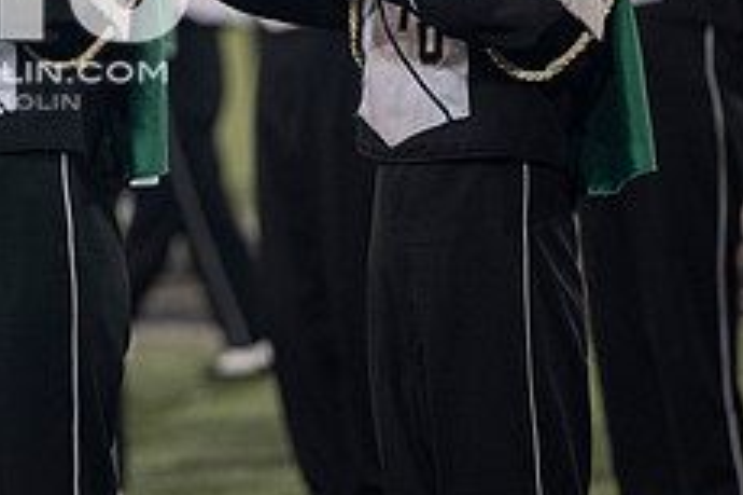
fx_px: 10394
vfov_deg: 2.7
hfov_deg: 4.1
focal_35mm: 504
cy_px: -45
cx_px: -55
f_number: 2.8
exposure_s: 1/500
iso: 1000
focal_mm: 200
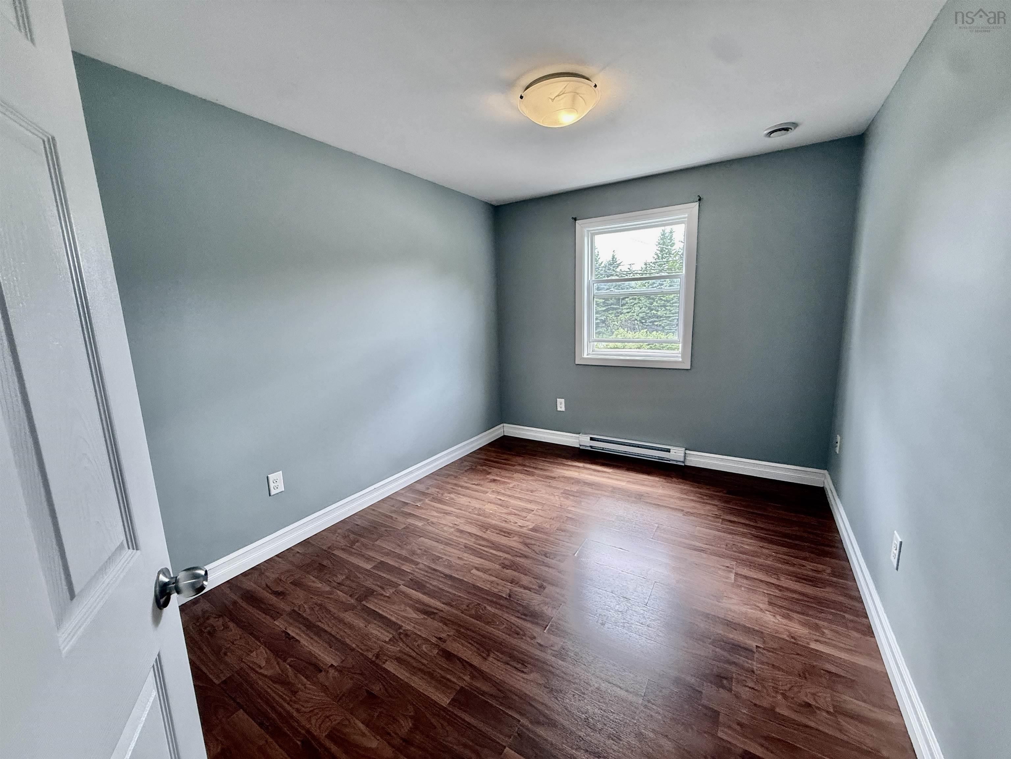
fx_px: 409
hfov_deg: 102.1
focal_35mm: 14
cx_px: 506
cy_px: 380
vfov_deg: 85.7
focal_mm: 2.22
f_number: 2.2
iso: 320
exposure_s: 1/120
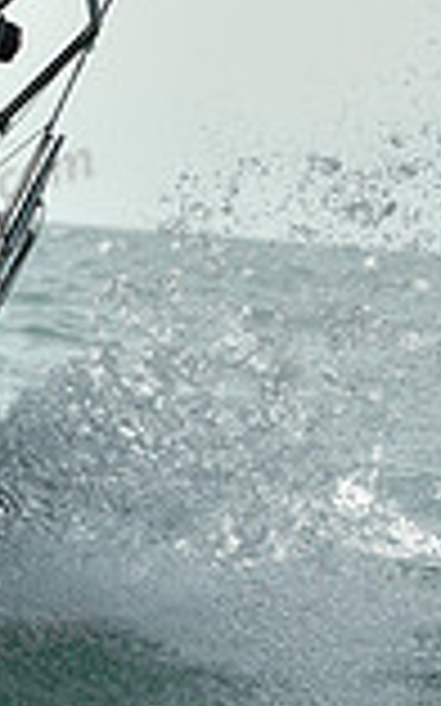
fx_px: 13396
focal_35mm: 696
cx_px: -770
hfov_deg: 1.9
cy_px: 56
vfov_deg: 3.0
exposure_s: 1/1600
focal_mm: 185
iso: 320
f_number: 8
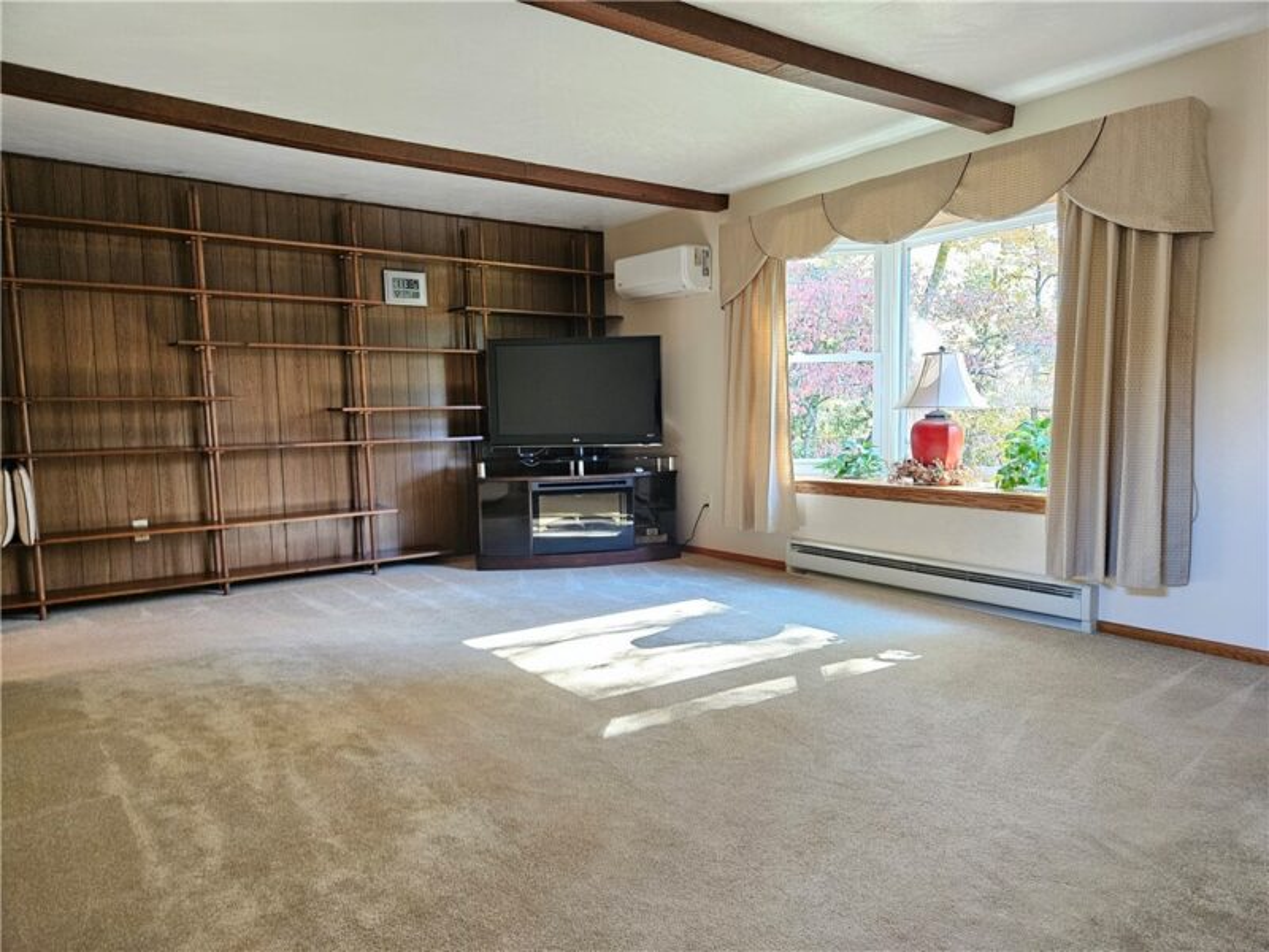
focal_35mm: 23
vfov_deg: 58.9
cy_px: 476
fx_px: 843
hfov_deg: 73.9
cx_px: 634
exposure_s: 1/60
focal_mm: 5.4
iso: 800
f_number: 1.8
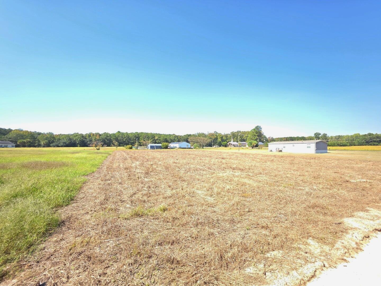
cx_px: 190
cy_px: 143
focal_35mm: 13
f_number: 1.9
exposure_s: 1/403
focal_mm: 2.2
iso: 40
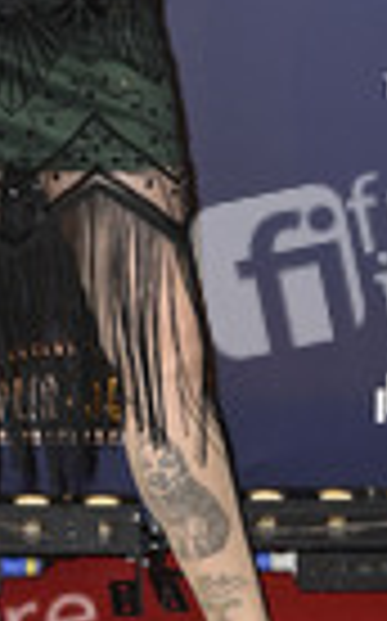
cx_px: 14
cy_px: 27
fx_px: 2503
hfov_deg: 8.8
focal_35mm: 148
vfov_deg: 14.0
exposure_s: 1/200
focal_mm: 50
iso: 400
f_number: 5.6
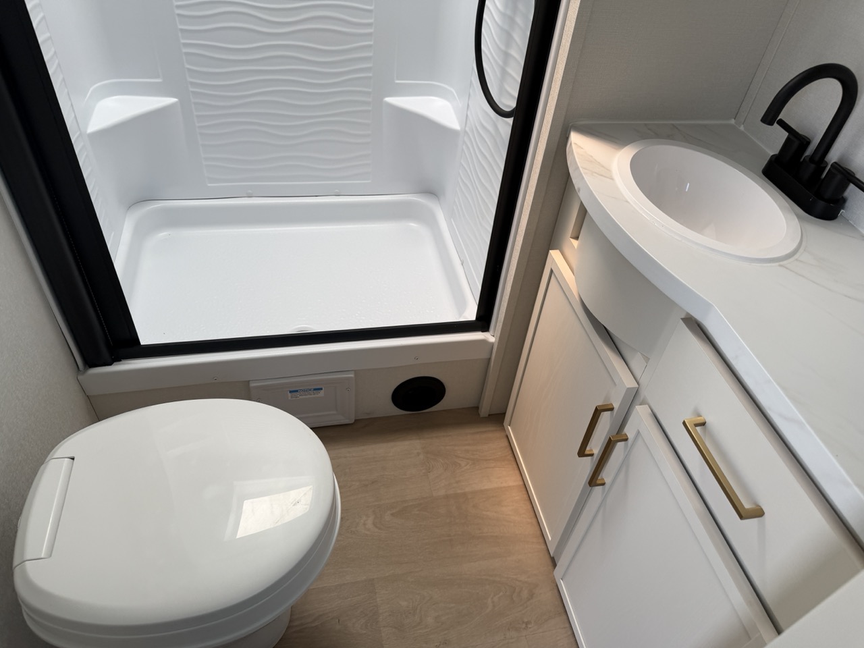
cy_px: 324
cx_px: 432
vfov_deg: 56.8
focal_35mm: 24
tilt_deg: -43.3
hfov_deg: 71.6
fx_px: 599
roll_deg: -6.4
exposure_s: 1/309
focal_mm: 6.76
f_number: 1.78
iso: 80
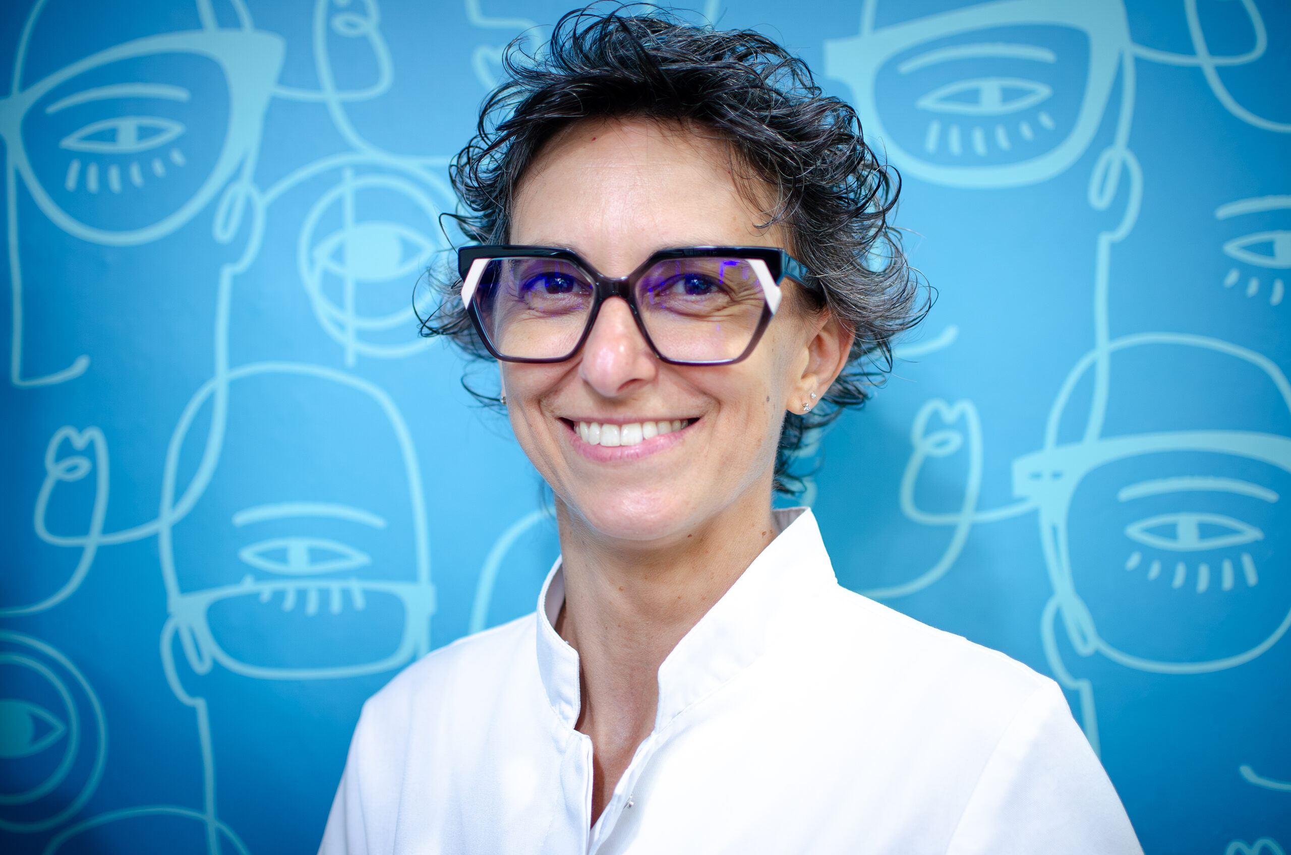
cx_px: 646
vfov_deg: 25.6
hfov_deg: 37.9
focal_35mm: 52
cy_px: 428
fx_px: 1879
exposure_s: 1/200
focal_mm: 35
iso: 640
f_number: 1.8
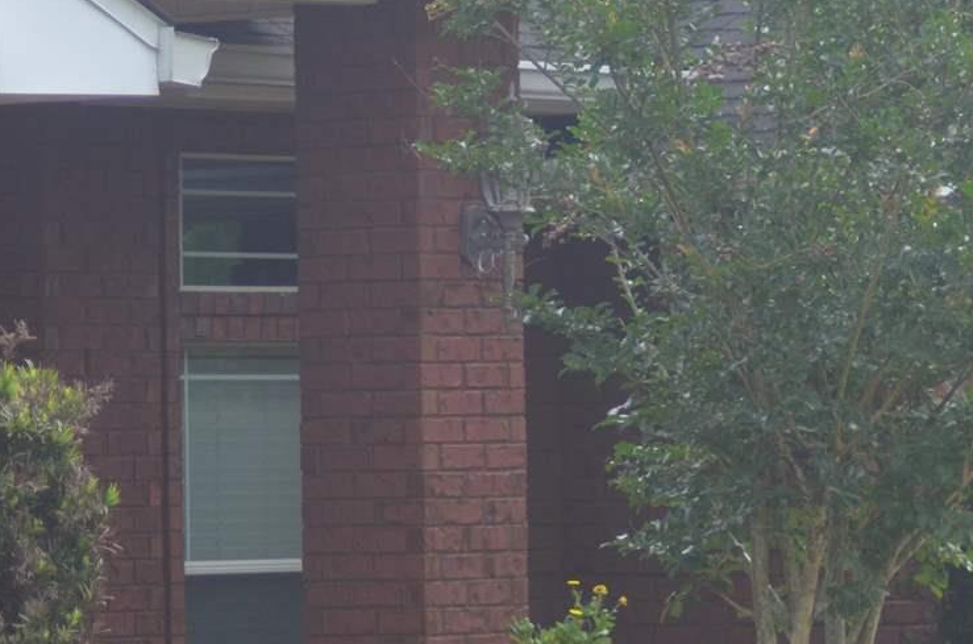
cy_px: 494
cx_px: 1006
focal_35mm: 291
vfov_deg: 4.7
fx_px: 7847
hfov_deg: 7.1
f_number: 4
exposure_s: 1/500
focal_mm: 70
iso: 220
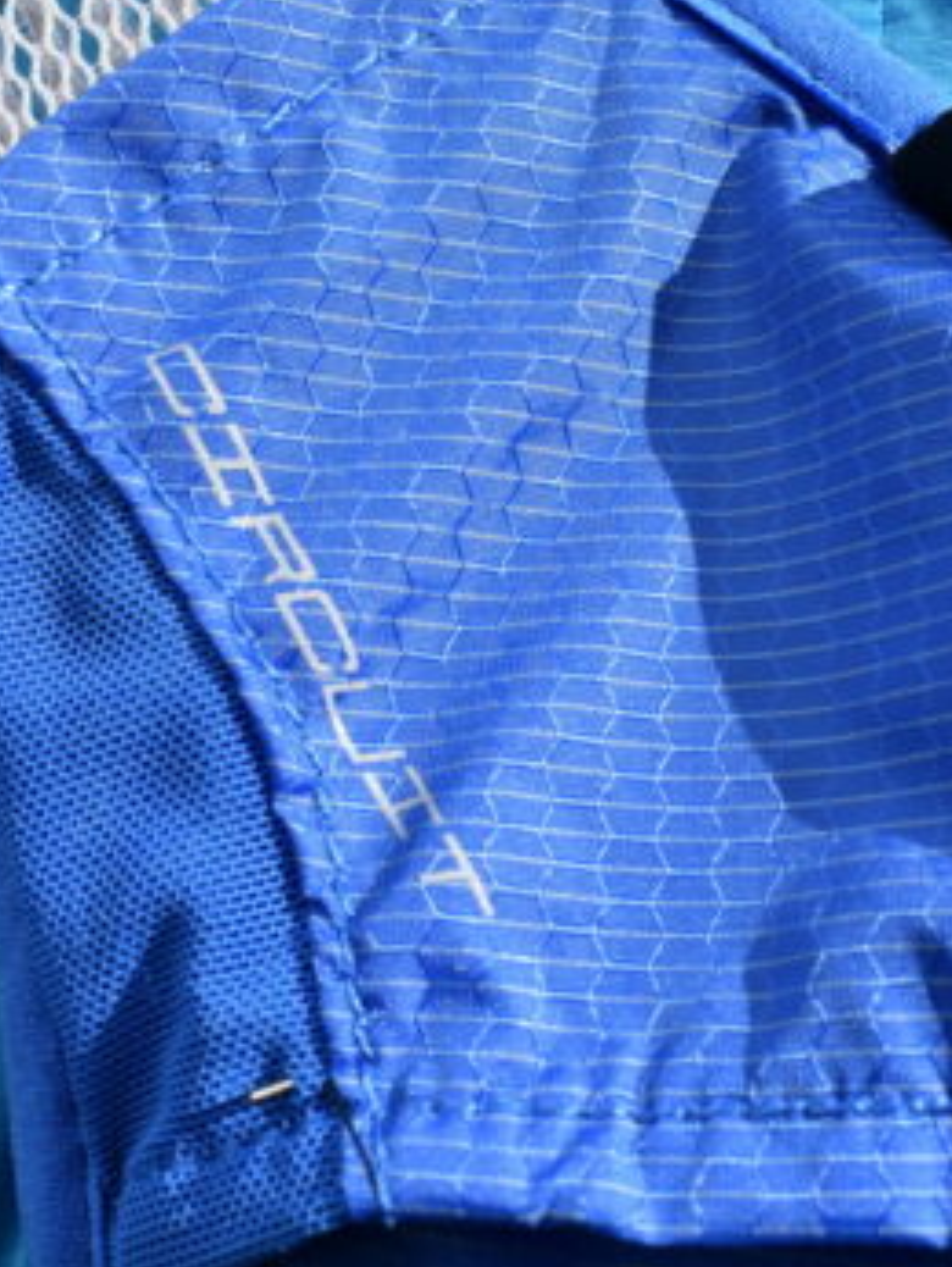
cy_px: 690
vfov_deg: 32.1
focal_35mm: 60
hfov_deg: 24.4
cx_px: 615
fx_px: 2197
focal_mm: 18
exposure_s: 1/200
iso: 100
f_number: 8
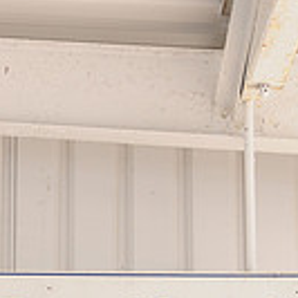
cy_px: 325
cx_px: -343
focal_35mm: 172
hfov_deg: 9.4
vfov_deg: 10.1
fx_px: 1674
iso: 320
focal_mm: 31
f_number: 5.6
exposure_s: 1/500
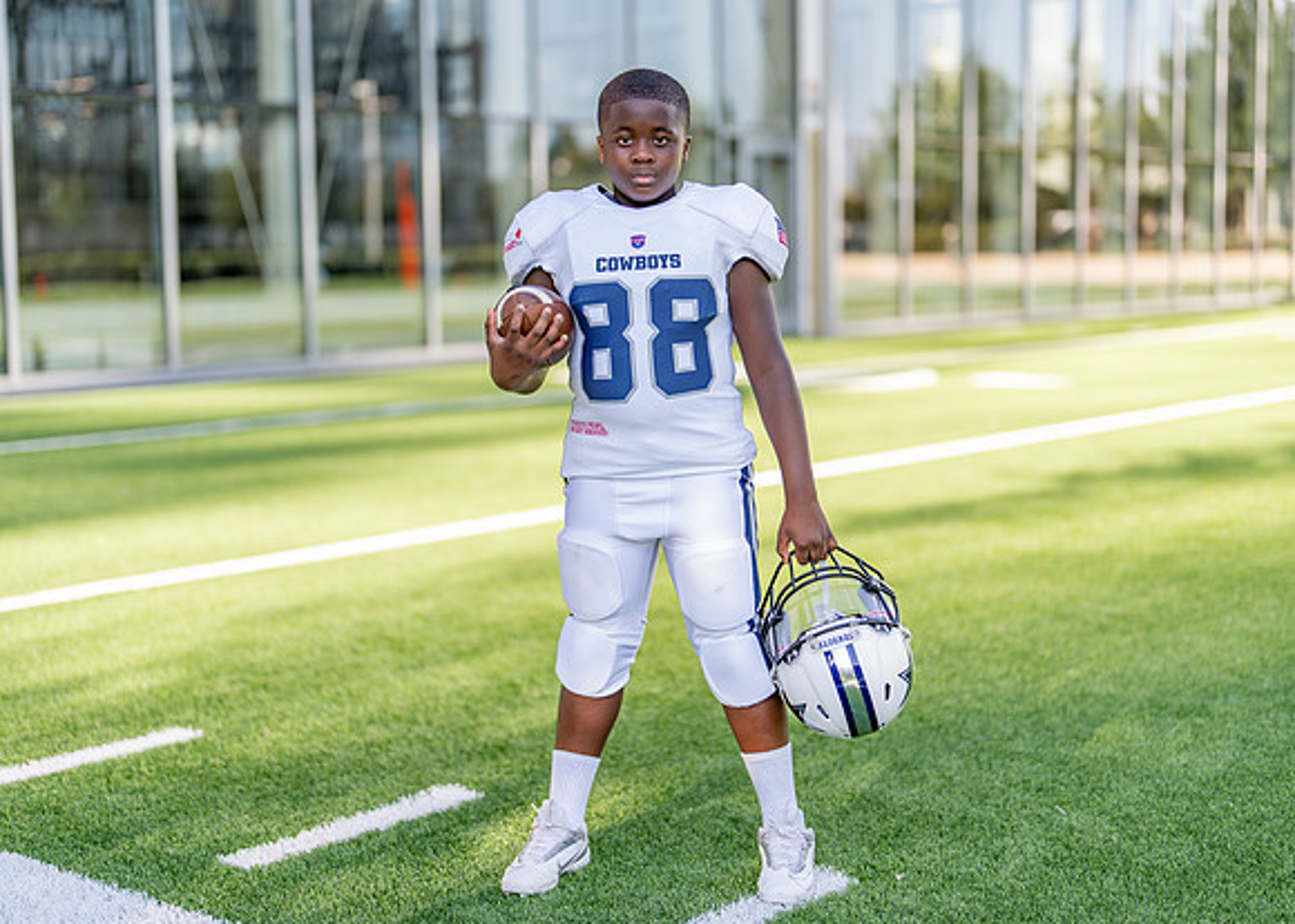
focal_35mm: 56
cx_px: 646
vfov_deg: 25.2
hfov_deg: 34.8
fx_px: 2067
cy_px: 460
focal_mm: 50
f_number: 1.2
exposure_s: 1/1600
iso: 100
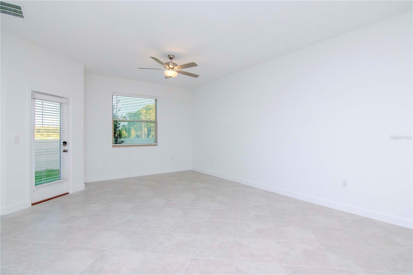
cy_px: 138
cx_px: 206
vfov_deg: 72.0
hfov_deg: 95.0
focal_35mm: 16
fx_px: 189
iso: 640
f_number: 8
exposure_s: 1/200
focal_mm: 11
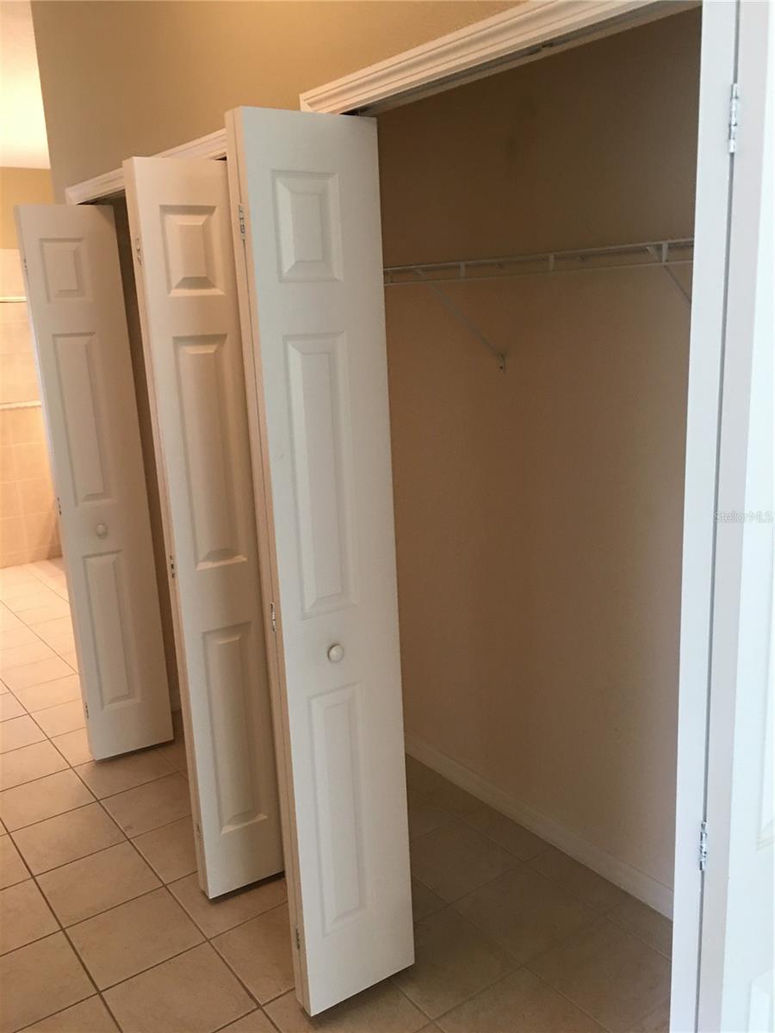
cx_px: 388
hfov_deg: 48.2
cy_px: 516
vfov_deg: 61.7
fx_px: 866
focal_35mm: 29
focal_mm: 4.15
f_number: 2.2
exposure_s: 1/15
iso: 64
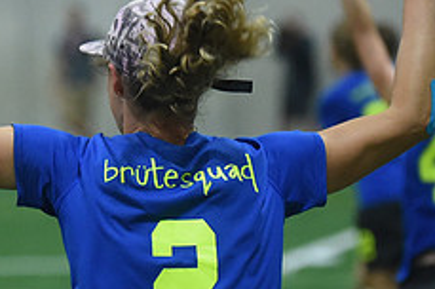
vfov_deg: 4.2
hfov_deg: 6.3
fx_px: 3970
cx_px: 150
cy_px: 214
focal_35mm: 329
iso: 10000
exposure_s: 1/500
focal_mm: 130
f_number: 2.8
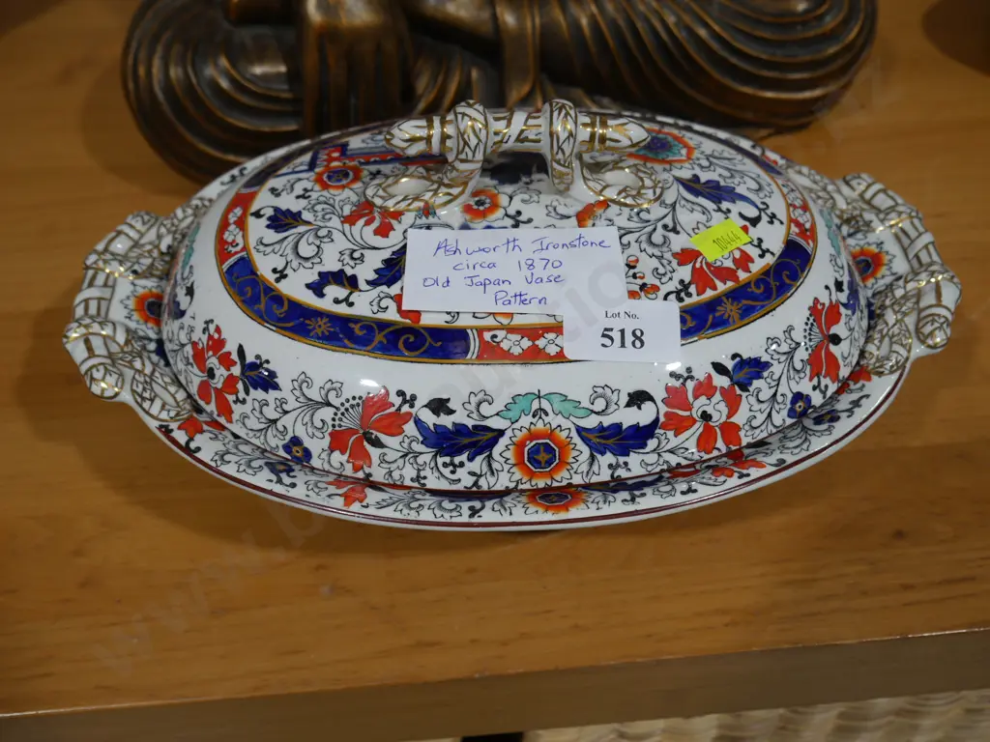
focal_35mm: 38
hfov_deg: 49.0
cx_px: 495
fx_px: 1087
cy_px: 371
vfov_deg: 37.7
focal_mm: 19
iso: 200
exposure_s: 1/60
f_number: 4.1
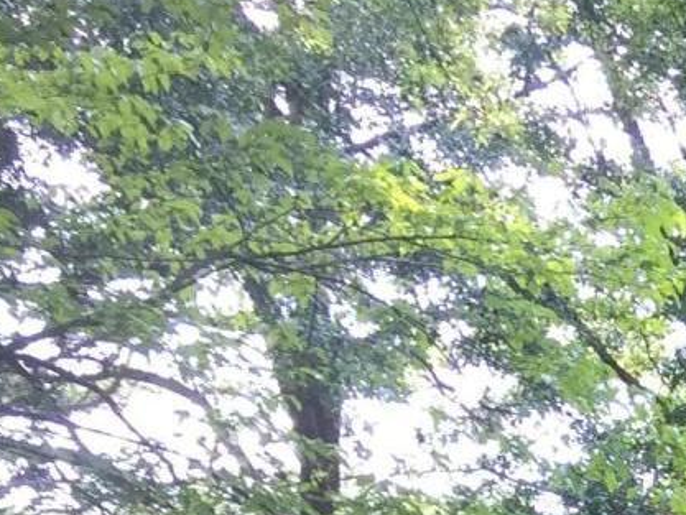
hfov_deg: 12.5
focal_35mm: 139
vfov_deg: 9.9
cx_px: 1370
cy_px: 1055
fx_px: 2755
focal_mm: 4.15
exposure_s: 1/120
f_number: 2.2
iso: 40
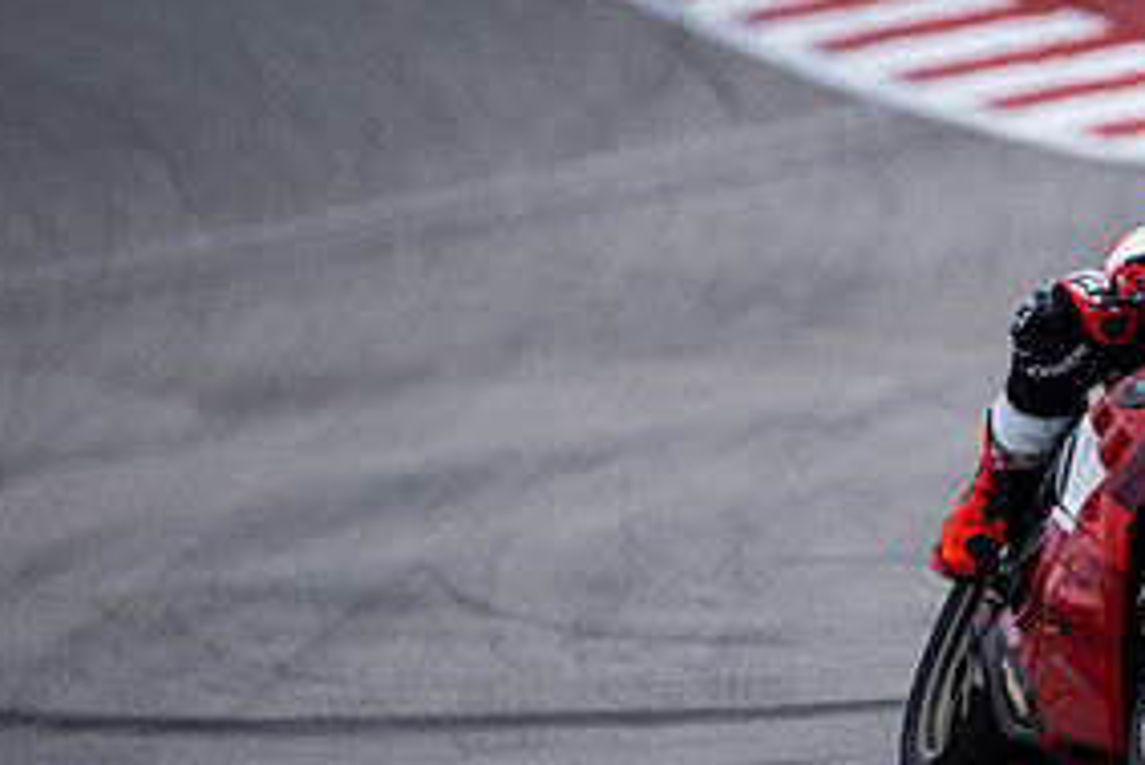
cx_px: 1145
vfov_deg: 0.9
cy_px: 382
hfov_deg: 1.3
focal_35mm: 1539
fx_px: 48972
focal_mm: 500
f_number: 5.6
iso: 500
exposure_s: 1/2500
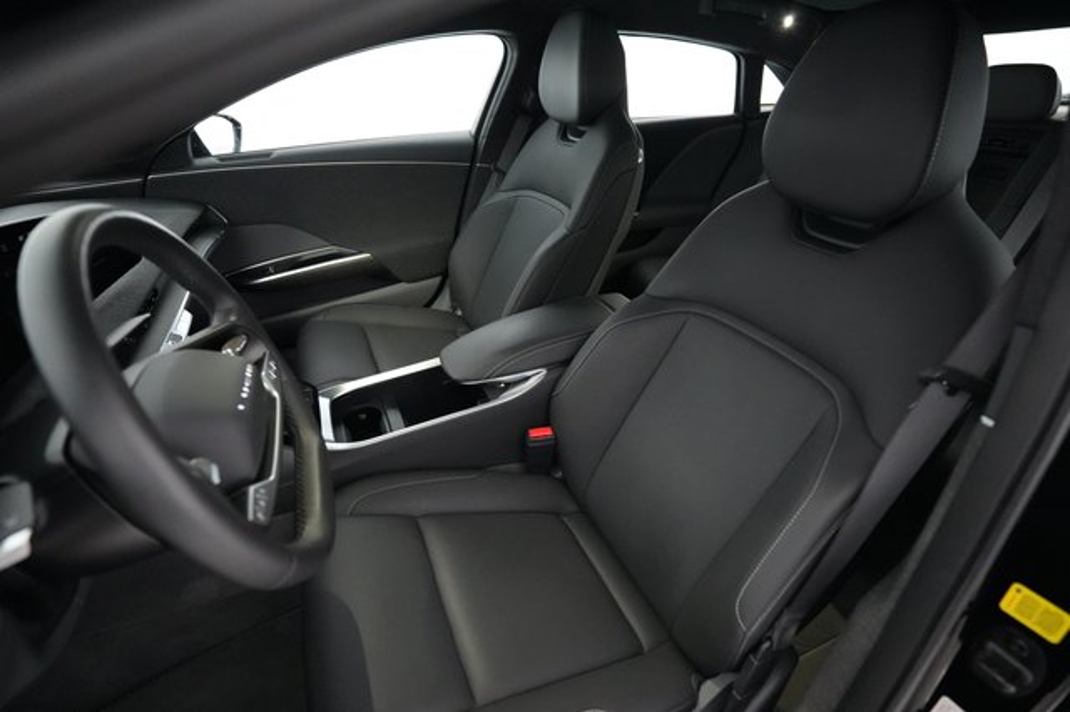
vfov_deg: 70.4
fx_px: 505
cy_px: 356
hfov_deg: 93.3
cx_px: 535
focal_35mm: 17
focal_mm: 17
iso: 12800
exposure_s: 1/250
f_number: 2.8
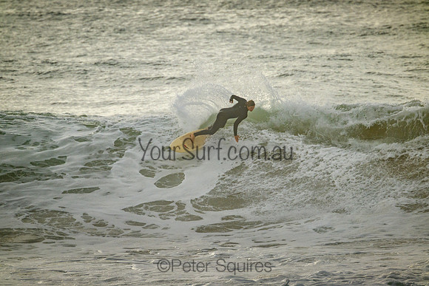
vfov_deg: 1.7
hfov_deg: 2.6
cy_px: 143
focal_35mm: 800
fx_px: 9535
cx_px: 214
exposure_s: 1/2500
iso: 900
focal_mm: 800
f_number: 11
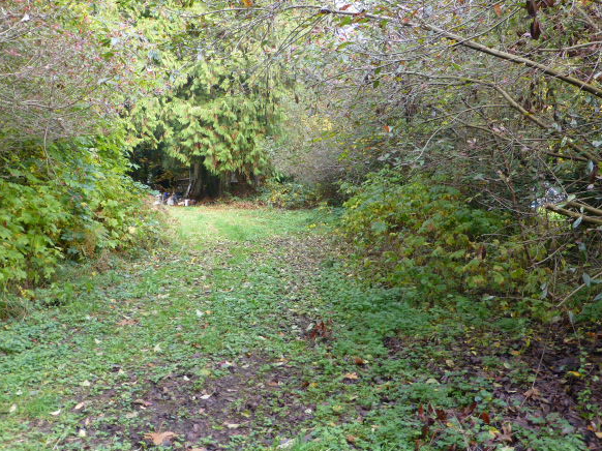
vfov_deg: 42.9
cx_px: 289
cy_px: 217
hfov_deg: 55.4
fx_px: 574
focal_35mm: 33
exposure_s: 1/60
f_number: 3.6
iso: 160
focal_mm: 5.4
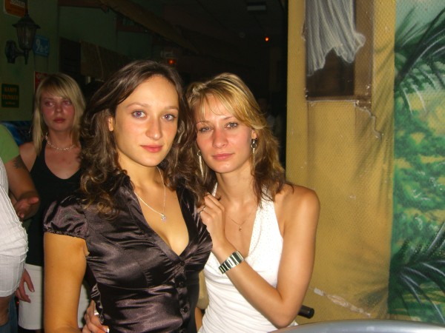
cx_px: 222
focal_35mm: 38
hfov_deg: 49.0
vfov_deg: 37.7
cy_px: 166
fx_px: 489
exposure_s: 1/60
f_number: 2.8
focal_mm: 7.9
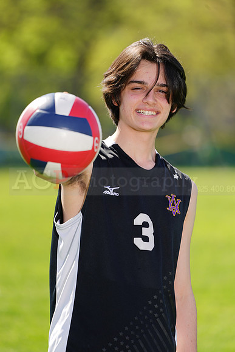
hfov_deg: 3.4
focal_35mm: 400
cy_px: 176
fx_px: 3914
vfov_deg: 5.2
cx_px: 118
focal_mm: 400
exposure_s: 1/200
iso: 64
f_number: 6.3
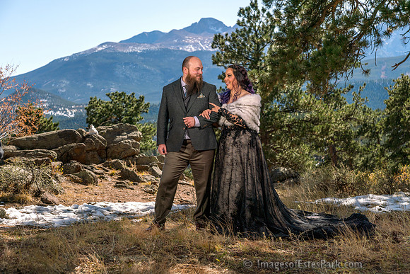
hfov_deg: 36.2
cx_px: 205
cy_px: 137
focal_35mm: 55
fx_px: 627
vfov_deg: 24.6
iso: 200
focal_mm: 55
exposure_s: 1/2500
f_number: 4.5
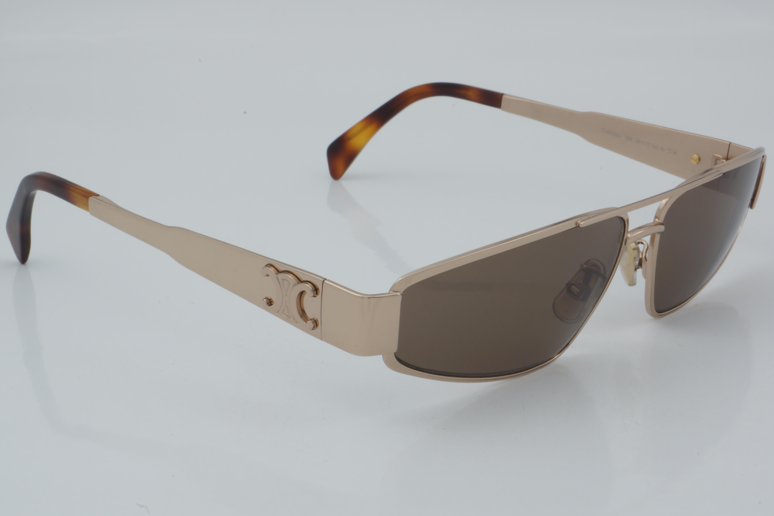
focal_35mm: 75
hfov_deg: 27.0
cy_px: 258
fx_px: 1612
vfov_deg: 18.2
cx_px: 387
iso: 100
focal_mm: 50
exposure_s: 1/4
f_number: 32
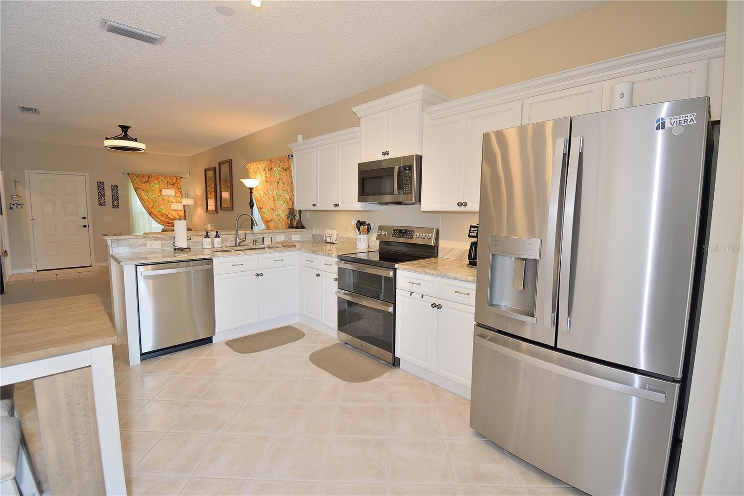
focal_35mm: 15
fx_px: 310
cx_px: 372
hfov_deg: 100.4
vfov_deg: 77.3
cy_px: 248
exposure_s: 1/25
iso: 400
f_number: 5.6
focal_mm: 10
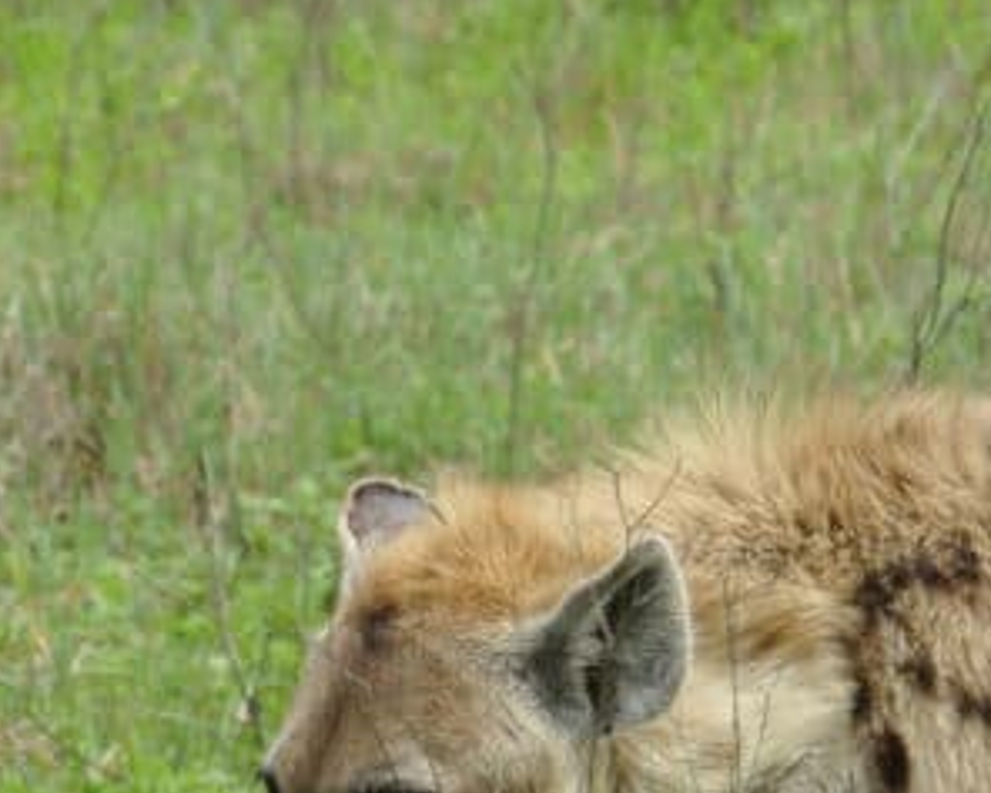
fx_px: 12293
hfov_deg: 4.6
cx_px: 670
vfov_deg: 3.7
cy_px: 796
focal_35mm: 419
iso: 100
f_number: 4.5
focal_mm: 64
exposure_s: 1/640
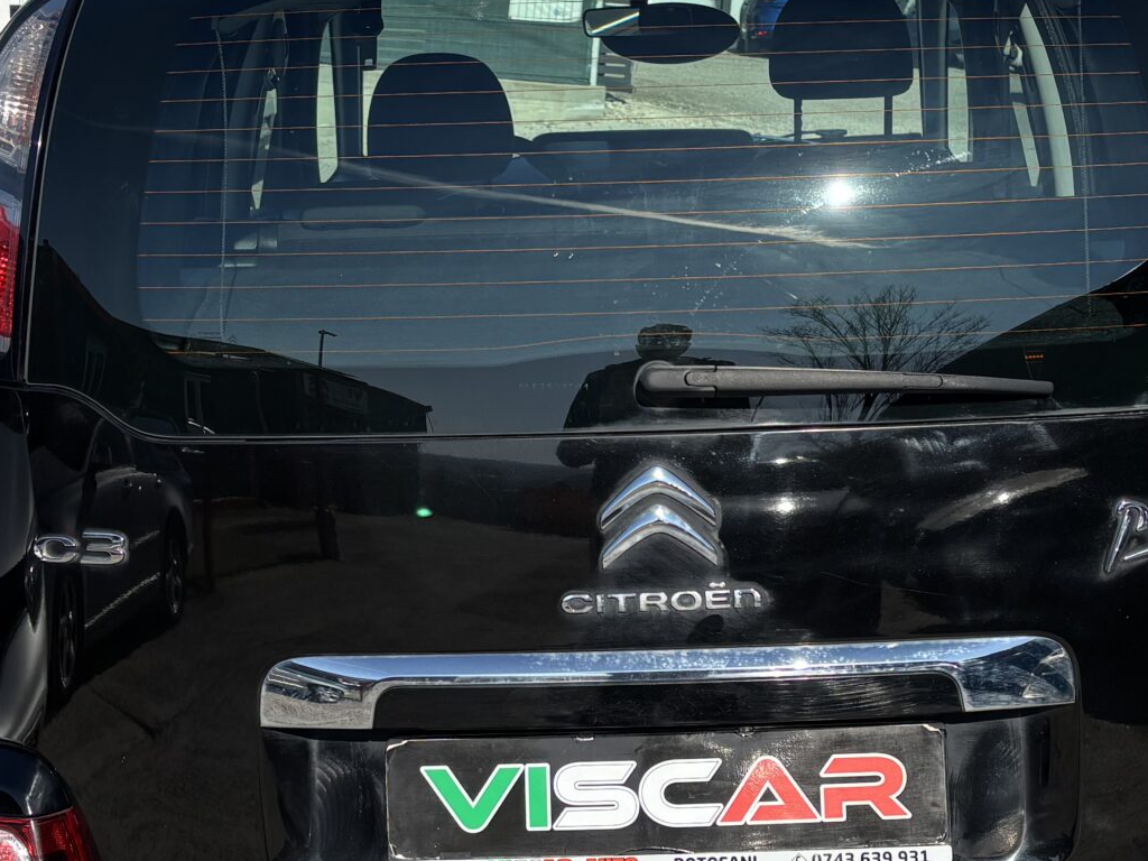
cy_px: 363
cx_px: 650
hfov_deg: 29.8
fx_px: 2156
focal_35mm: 65
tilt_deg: -8.8
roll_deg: -4.1
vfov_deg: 22.6
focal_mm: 5.96
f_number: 1.6
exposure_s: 1/3788
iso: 50
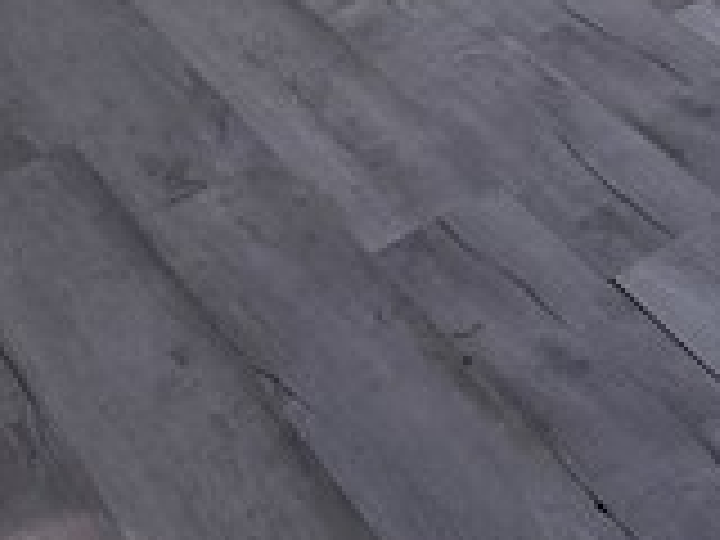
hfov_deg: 20.0
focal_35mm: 83
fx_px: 1726
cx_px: 1107
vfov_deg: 13.7
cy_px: -688
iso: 40
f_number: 1.9
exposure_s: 1/120
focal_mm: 2.2
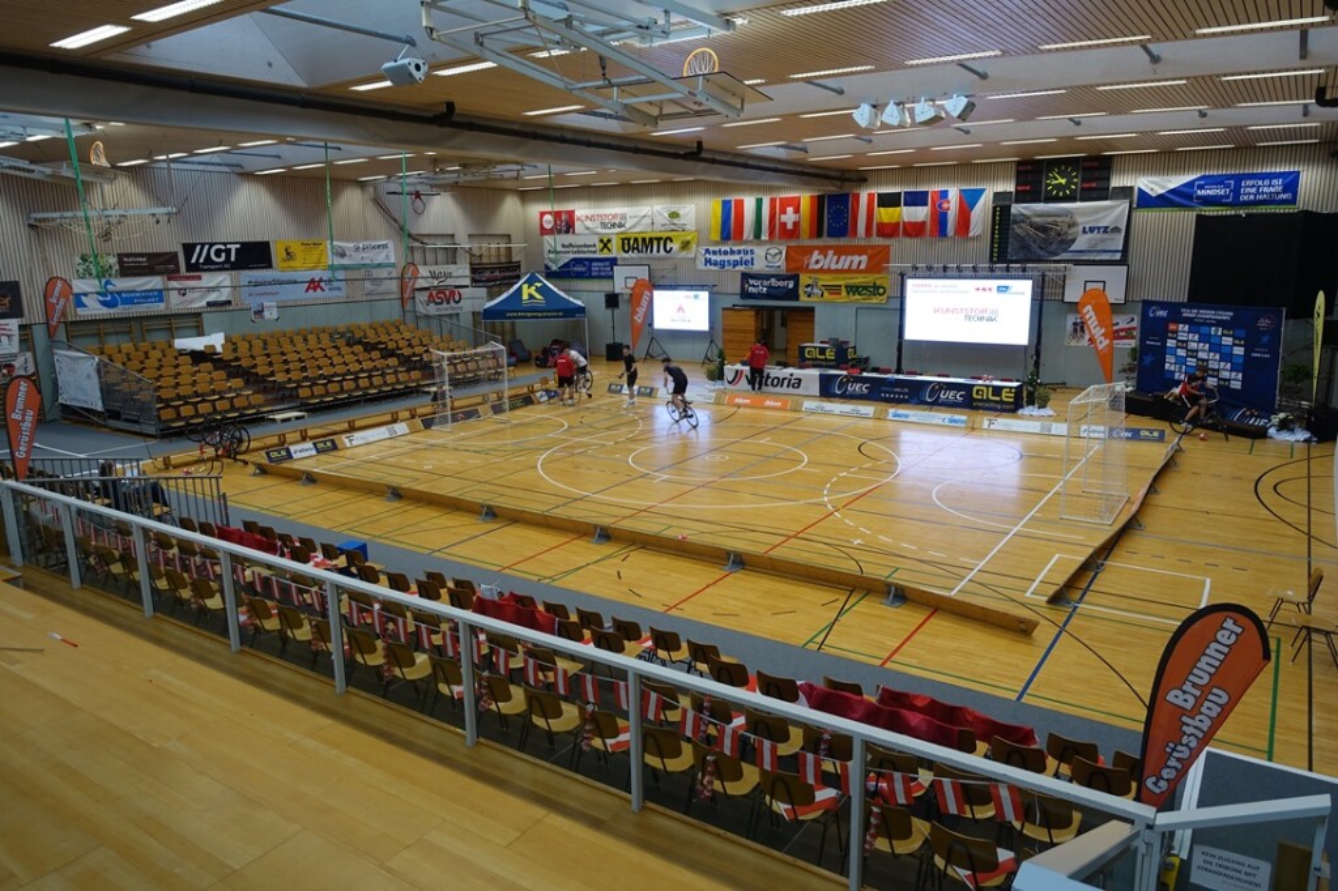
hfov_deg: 73.8
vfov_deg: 53.1
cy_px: 446
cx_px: 669
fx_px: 892
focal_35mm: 24
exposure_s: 1/50
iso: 125
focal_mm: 8.8
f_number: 2.8
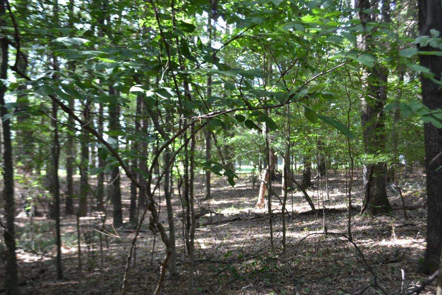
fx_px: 577
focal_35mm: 47
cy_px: 189
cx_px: 272
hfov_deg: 41.7
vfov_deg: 28.5
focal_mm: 24
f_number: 4
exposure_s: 1/50
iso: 400
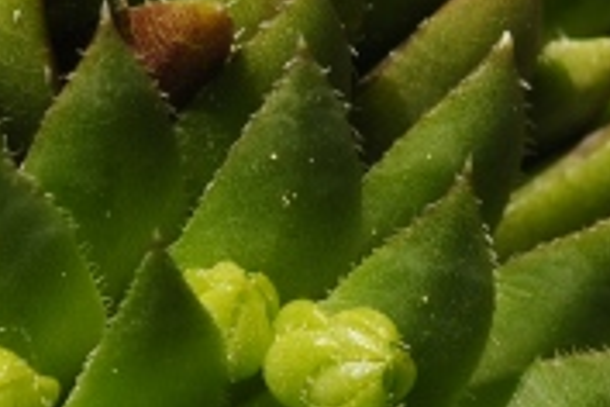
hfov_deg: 3.6
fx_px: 9781
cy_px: 400
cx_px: 569
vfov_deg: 2.4
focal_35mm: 577
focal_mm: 85
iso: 100
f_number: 9
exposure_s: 1/200
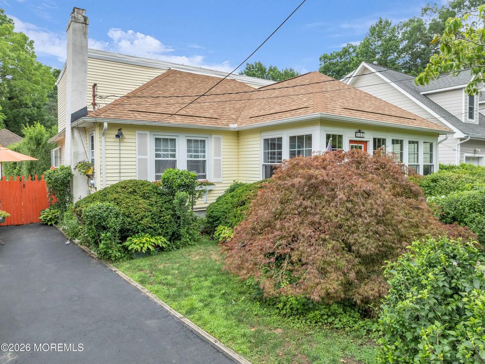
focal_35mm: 24
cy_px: 182
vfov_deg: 56.8
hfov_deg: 71.6
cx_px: 242
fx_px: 336
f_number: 2.8
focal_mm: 12.29
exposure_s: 1/1250
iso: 190
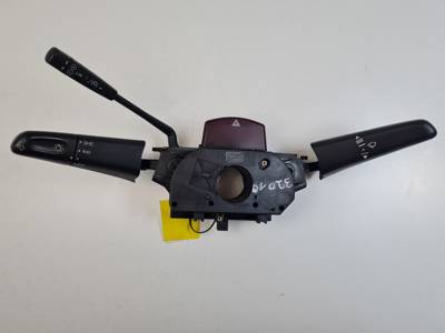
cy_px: 166
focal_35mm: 26
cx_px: 222
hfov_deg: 67.3
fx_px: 334
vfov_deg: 53.1
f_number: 1.8
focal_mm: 5.4
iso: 50
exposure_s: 1/355
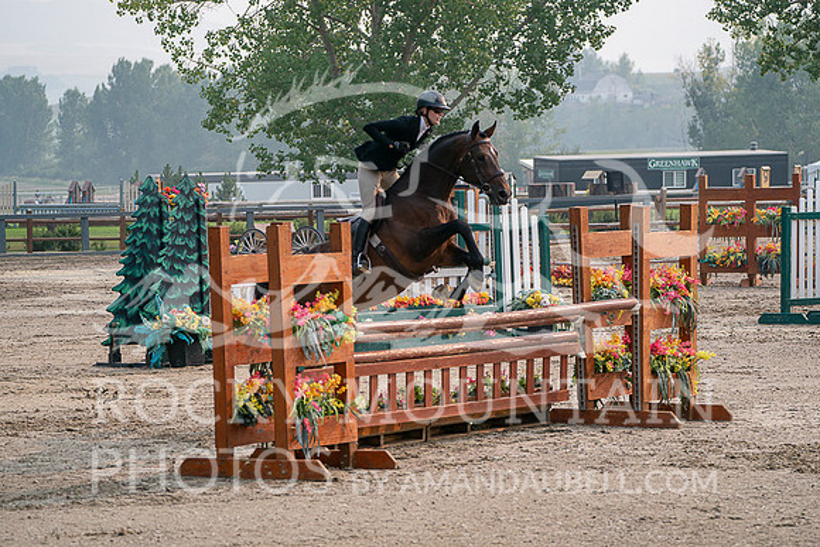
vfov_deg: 8.6
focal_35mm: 160
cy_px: 274
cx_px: 410
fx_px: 3645
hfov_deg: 12.8
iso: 500
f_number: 5.6
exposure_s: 1/1000
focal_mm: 160
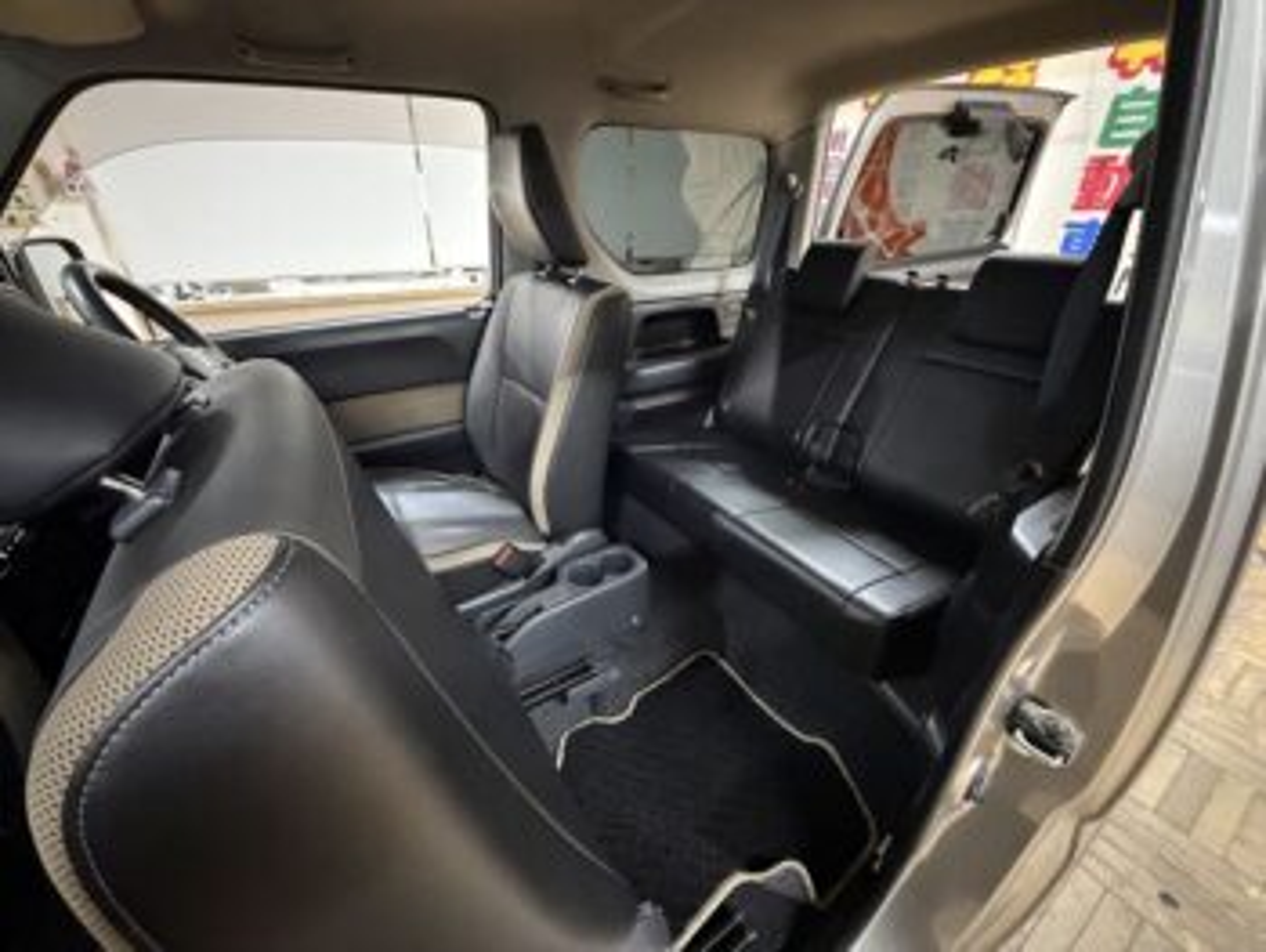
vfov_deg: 85.7
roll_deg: +0.5
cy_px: 476
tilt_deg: -27.1
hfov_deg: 102.0
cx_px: 633
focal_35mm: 14
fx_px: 512
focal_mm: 2.22
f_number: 2.2
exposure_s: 1/33
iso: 1250
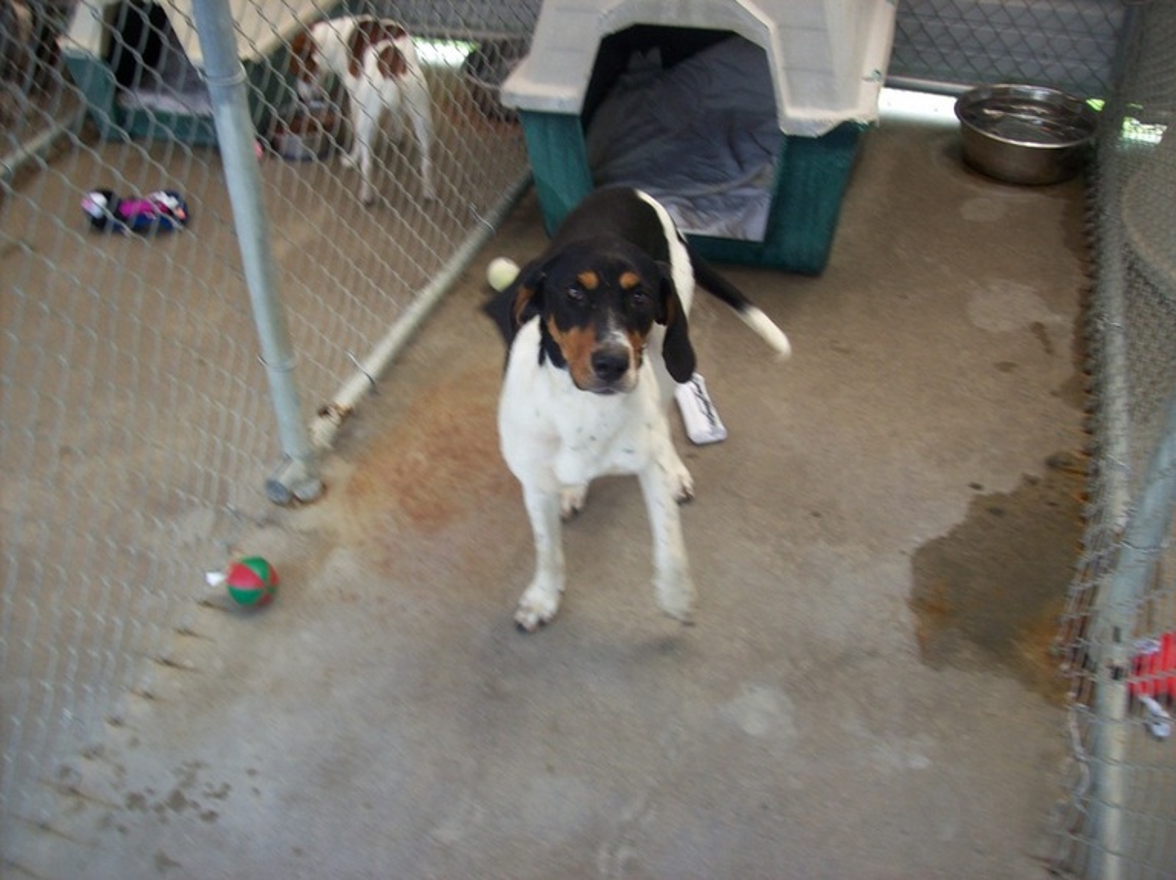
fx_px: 1222
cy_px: 440
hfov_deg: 51.4
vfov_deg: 39.6
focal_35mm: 36
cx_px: 588
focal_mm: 6
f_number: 2.7
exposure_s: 1/96.2
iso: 80
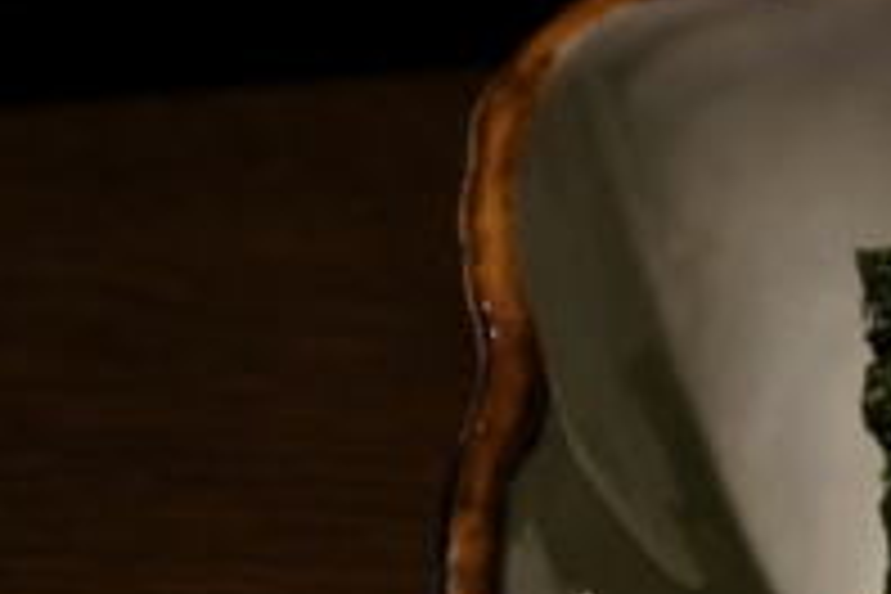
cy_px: 623
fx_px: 2587
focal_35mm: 105
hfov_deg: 18.2
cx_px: 1161
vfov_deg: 12.9
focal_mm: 23
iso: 1600
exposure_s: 1/60
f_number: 4
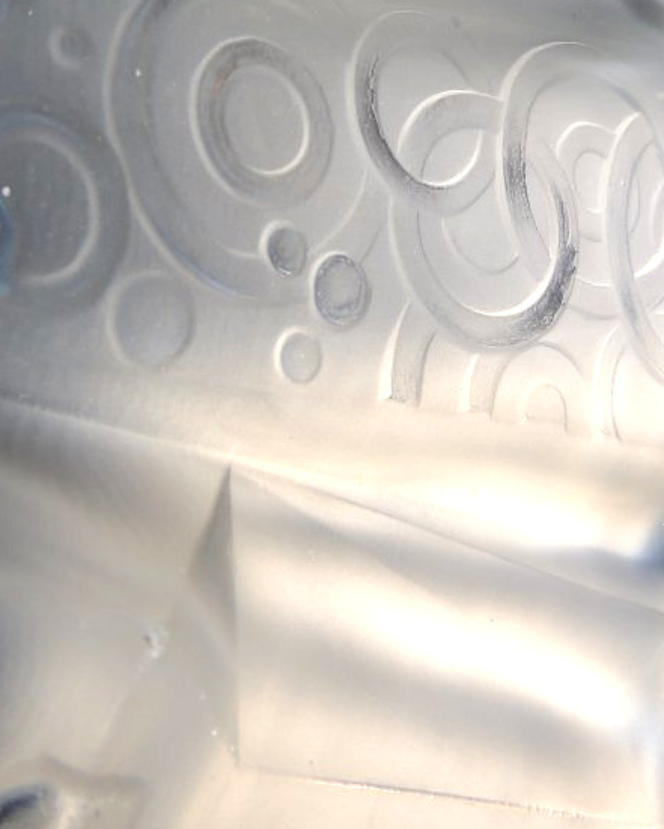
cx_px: 233
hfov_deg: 29.5
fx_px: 1252
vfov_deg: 35.4
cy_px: 161
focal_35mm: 51
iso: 100
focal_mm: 4.3
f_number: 3
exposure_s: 1/40
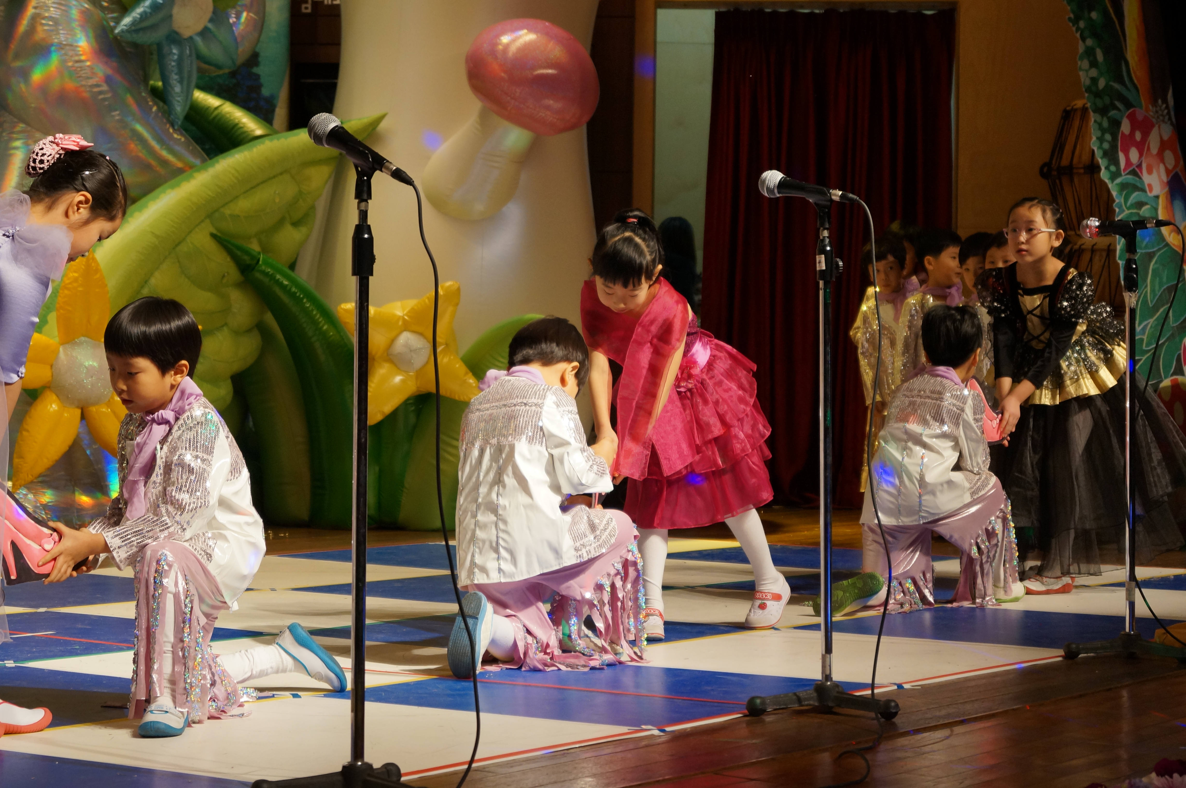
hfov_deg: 24.6
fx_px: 2715
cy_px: 394
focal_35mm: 82
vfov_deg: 16.5
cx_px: 593
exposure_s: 1/100
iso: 500
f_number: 5.6
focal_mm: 55
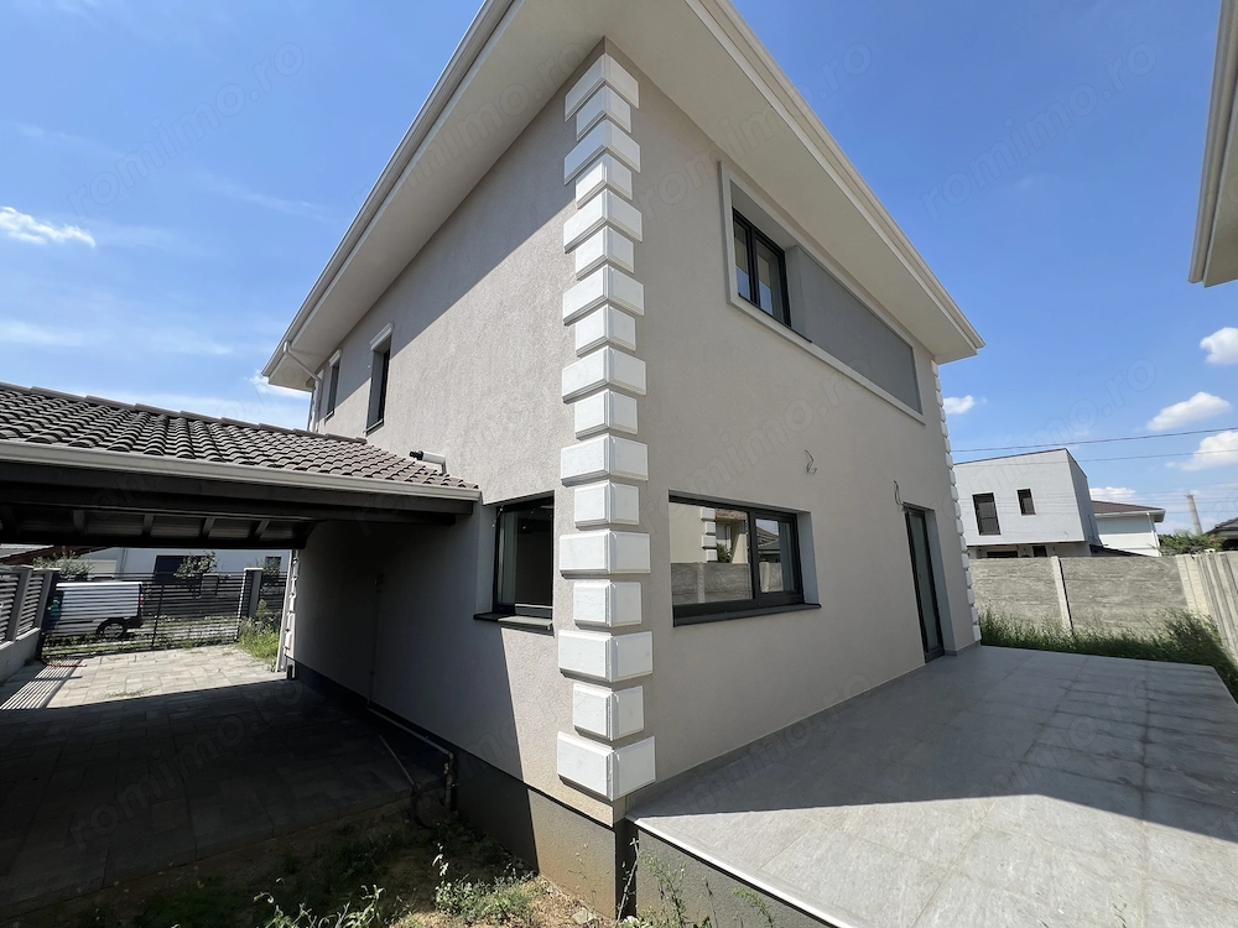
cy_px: 464
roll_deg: +0.4
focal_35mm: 13
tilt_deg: +11.7
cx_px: 619
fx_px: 465
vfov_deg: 89.9
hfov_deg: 106.2
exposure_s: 1/1783
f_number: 1.8
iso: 32
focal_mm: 1.57
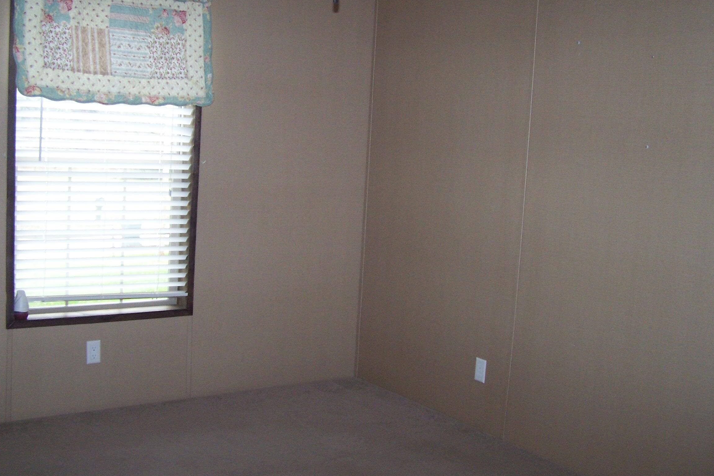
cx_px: 349
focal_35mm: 44
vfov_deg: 30.5
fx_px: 873
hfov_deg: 44.5
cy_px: 209
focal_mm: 6.3
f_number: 2.8
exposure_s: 1/60
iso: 140
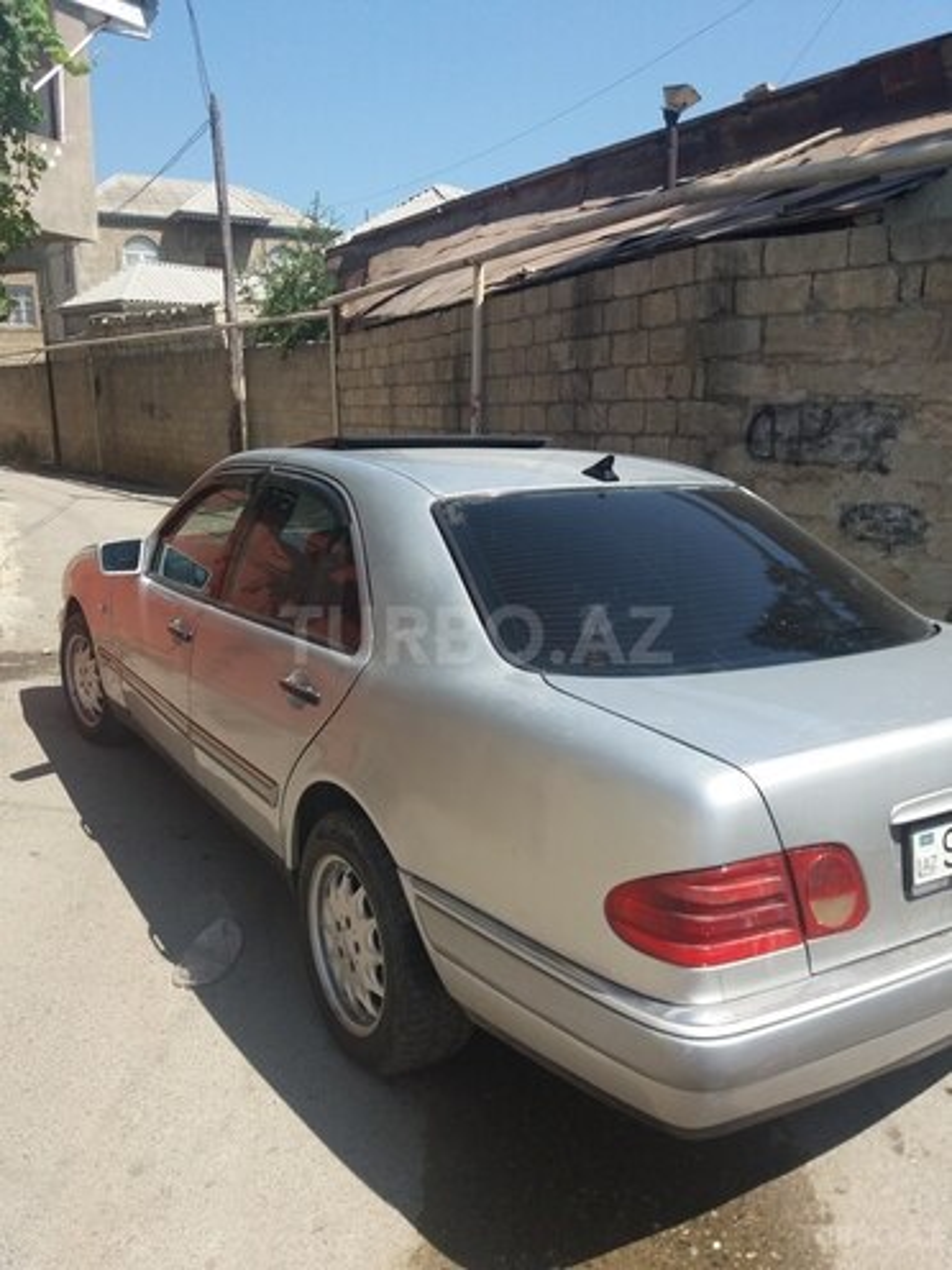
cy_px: 635
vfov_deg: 63.4
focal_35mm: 28
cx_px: 476
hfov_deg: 49.7
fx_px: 1027
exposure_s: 1/1217
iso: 64
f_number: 1.9
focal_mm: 3.7
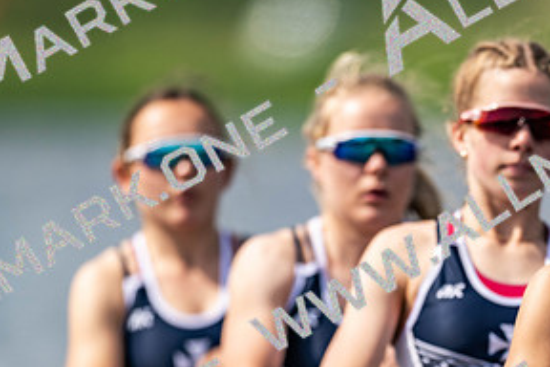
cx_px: 487
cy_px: 356
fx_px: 18469
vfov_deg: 1.1
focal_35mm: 1209
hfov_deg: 1.7
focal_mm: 600
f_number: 4
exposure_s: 1/2500
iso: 250
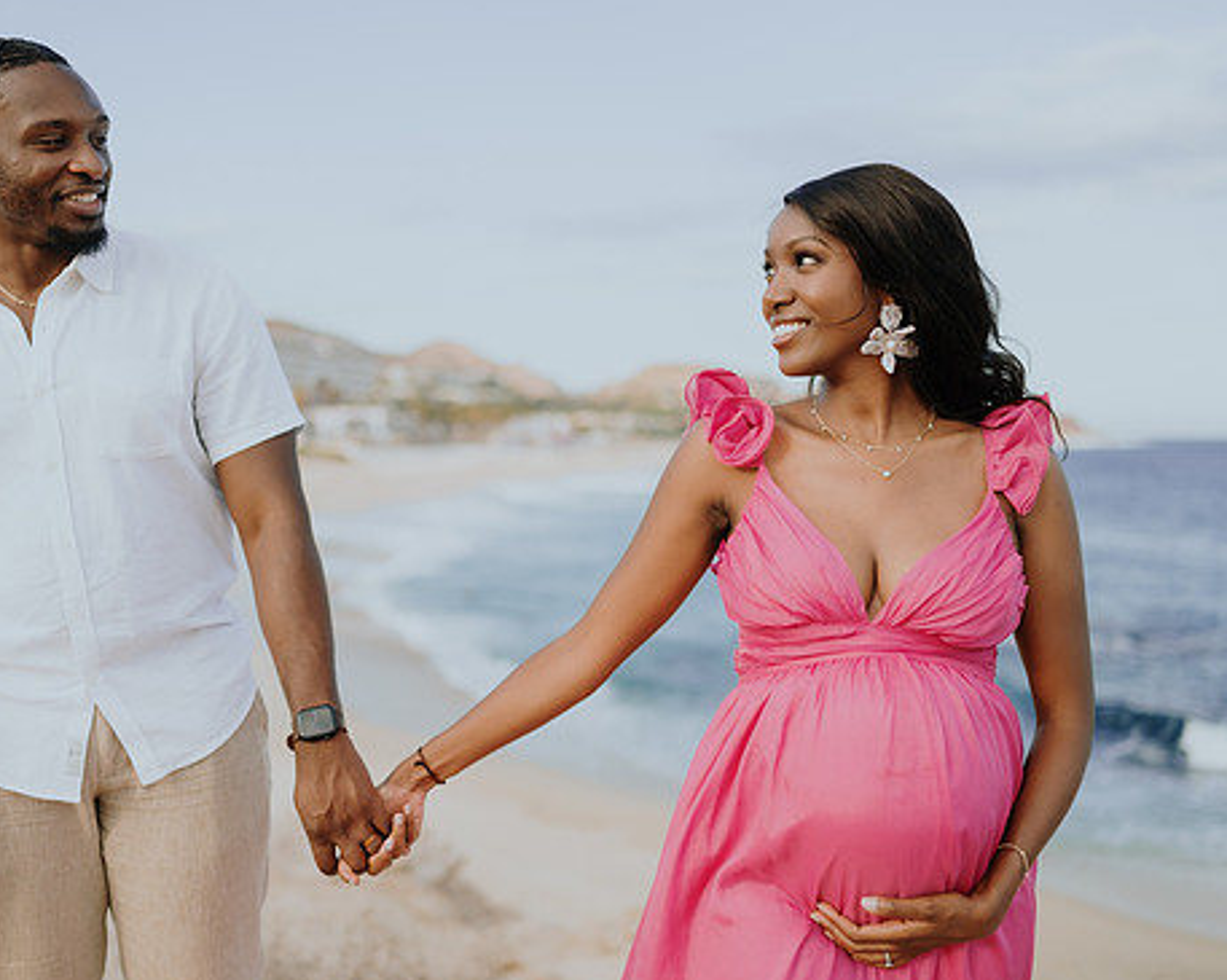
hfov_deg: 43.5
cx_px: 470
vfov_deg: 35.6
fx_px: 1524
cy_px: 466
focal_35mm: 42
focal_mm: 35
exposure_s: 1/800
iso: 50
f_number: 1.8
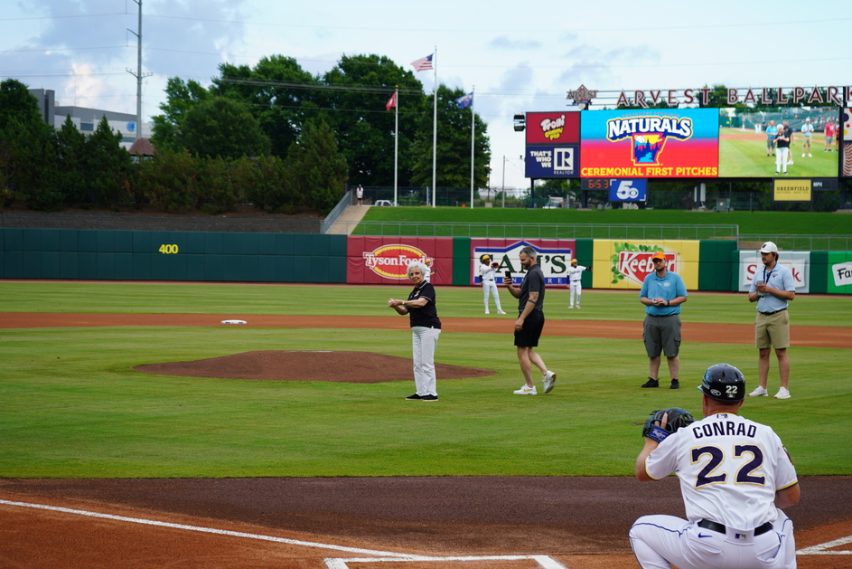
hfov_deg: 26.6
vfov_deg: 18.0
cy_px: 302
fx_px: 1799
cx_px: 460
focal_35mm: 76
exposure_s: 1/100
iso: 100
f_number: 6.3
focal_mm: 70
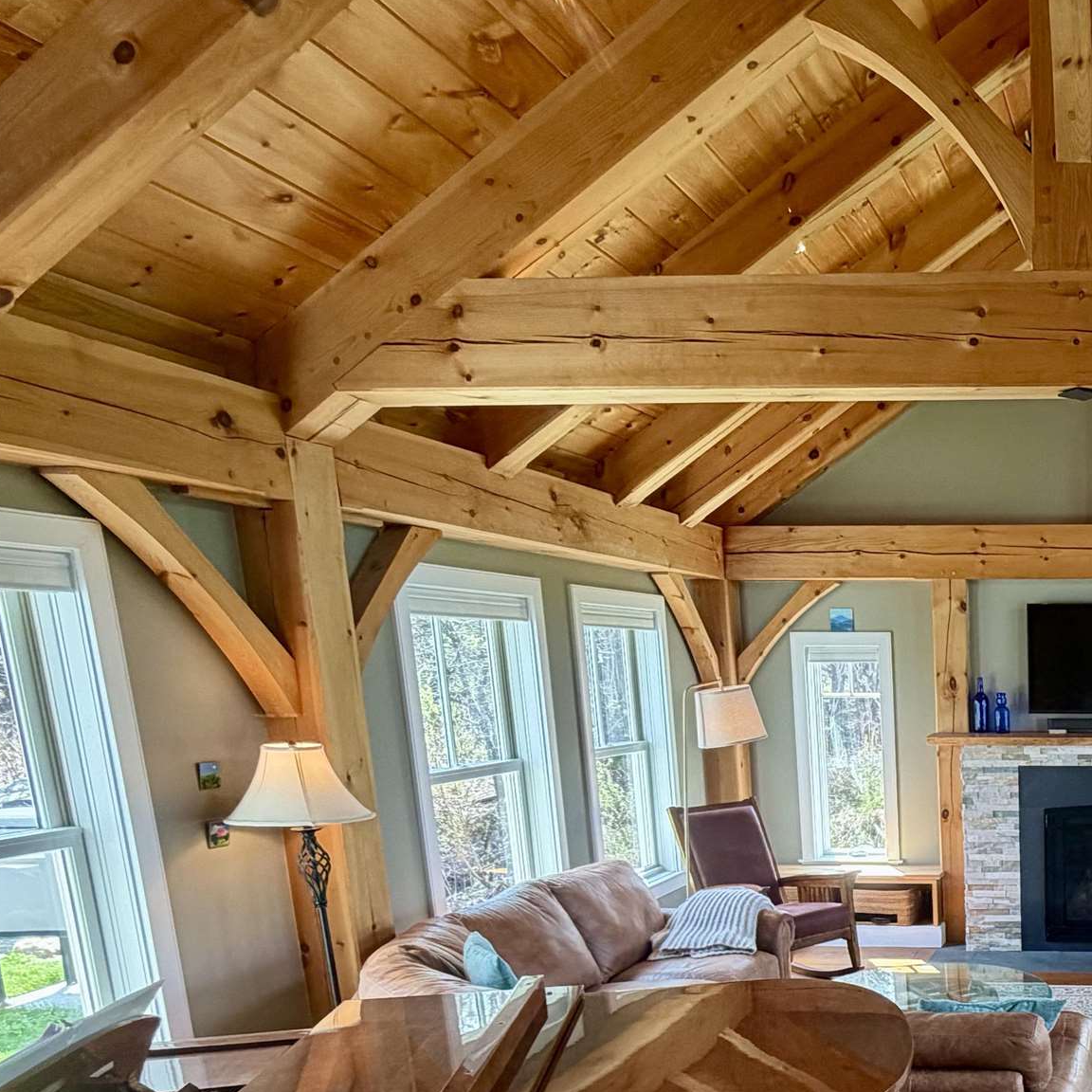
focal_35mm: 33
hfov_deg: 42.5
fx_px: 1178
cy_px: 914
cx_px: 1108
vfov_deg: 46.4
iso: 160
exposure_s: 1/120
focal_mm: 2.22
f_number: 2.2
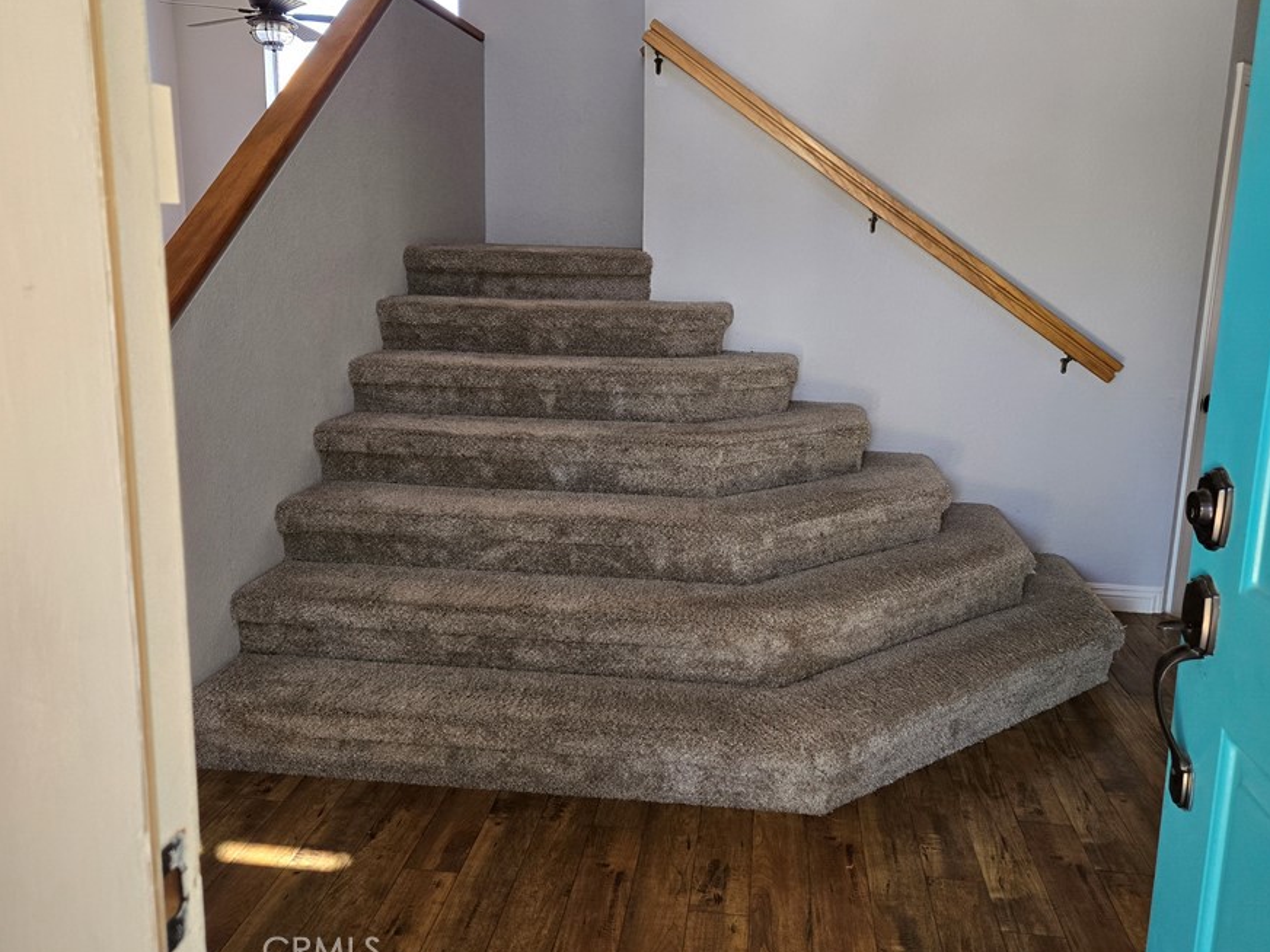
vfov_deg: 51.2
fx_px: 991
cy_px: 412
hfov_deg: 65.3
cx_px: 661
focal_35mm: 27
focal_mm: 5.4
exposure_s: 1/120
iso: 160
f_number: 1.8
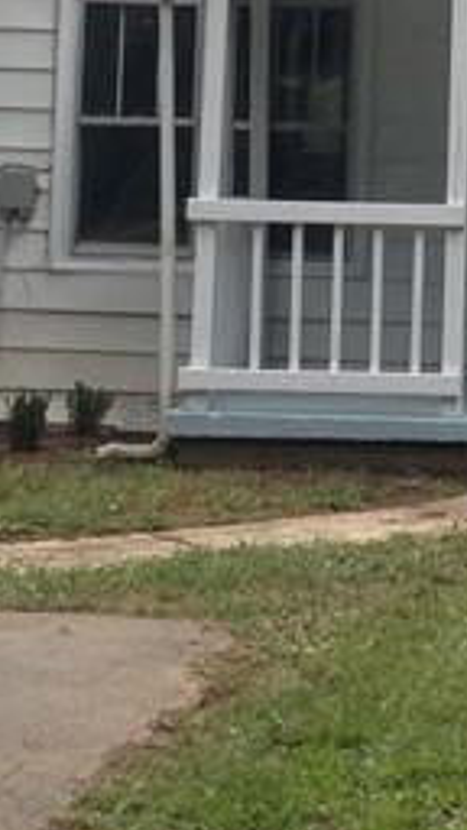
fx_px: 3170
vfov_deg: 14.5
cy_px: -159
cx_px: 438
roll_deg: +0.3
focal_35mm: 144
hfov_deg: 8.4
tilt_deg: +5.8
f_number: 2.4
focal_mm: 4.12
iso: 50
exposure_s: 1/393
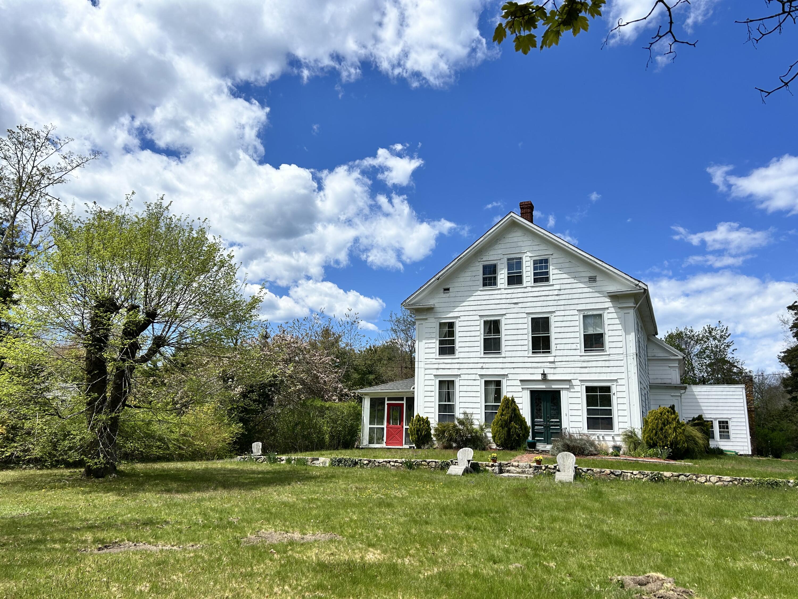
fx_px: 599
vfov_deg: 53.1
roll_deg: -1.4
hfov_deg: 67.3
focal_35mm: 26
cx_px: 399
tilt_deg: +12.6
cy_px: 300
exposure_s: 1/6579
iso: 50
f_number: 1.5
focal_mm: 5.7
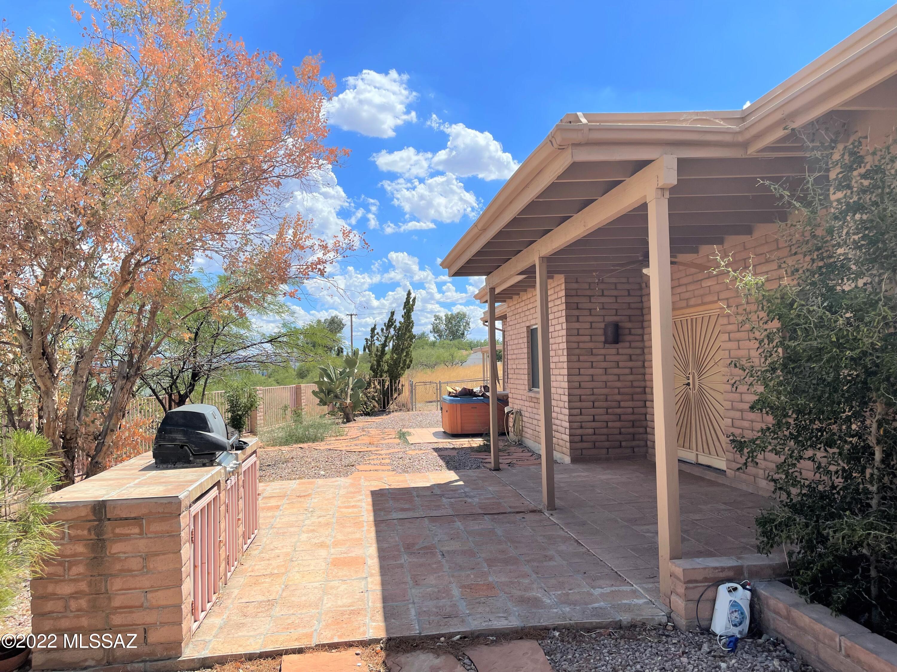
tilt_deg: +3.2
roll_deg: +0.5
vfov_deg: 53.1
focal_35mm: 26
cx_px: 448
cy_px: 336
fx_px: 674
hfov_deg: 67.3
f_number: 1.6
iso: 32
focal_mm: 5.1
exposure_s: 1/3788
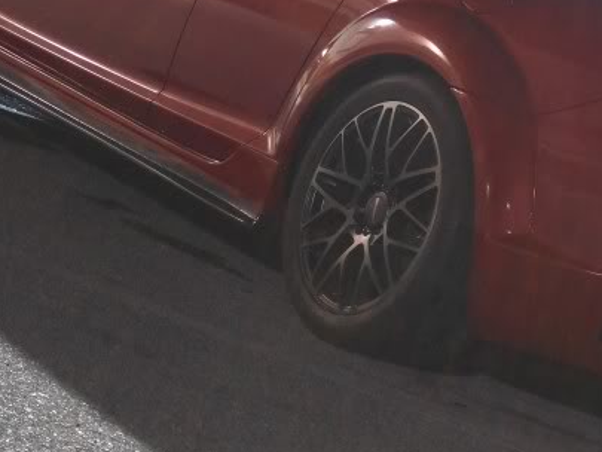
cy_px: 162
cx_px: 419
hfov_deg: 11.4
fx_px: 3010
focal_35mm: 173
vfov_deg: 8.6
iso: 80
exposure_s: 3
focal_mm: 11.9
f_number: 4.3
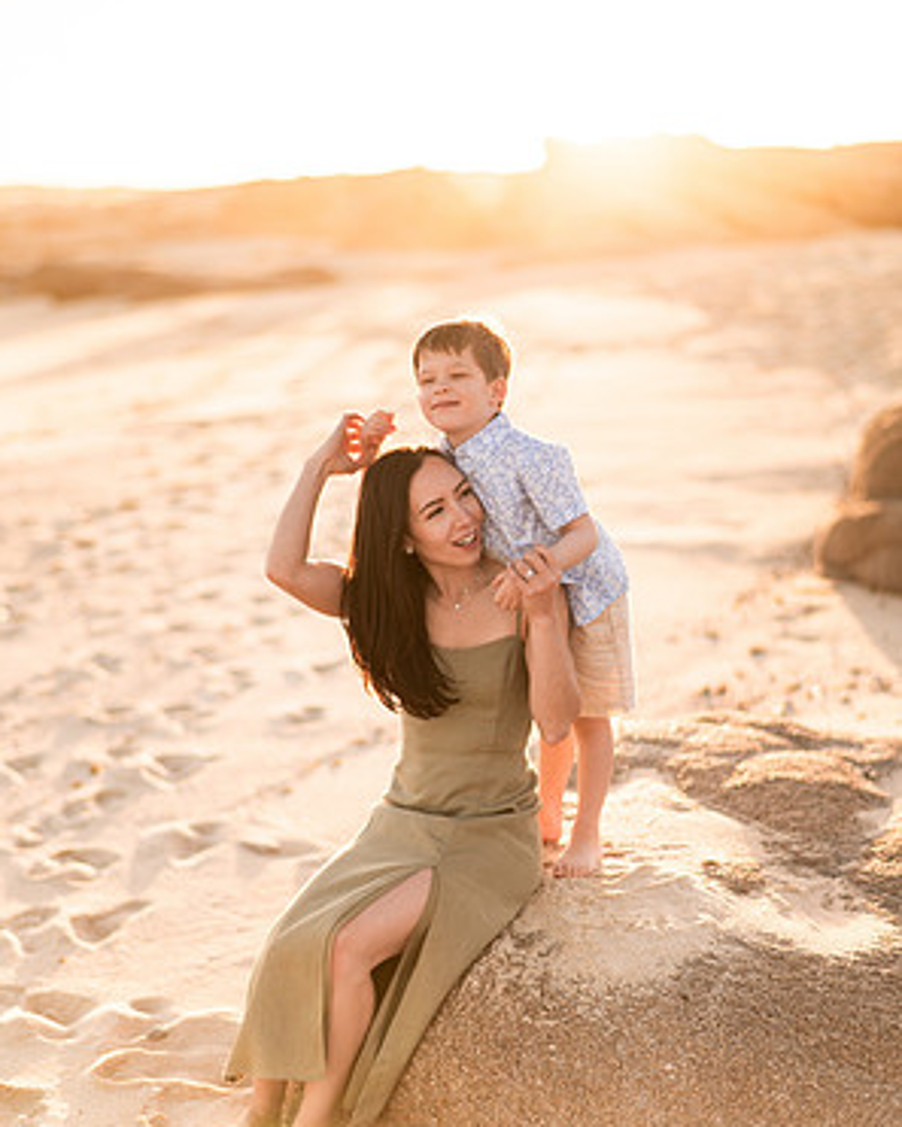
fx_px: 2201
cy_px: 626
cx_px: 449
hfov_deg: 23.2
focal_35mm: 66
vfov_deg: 28.7
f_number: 1.6
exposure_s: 1/3200
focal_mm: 58
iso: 100
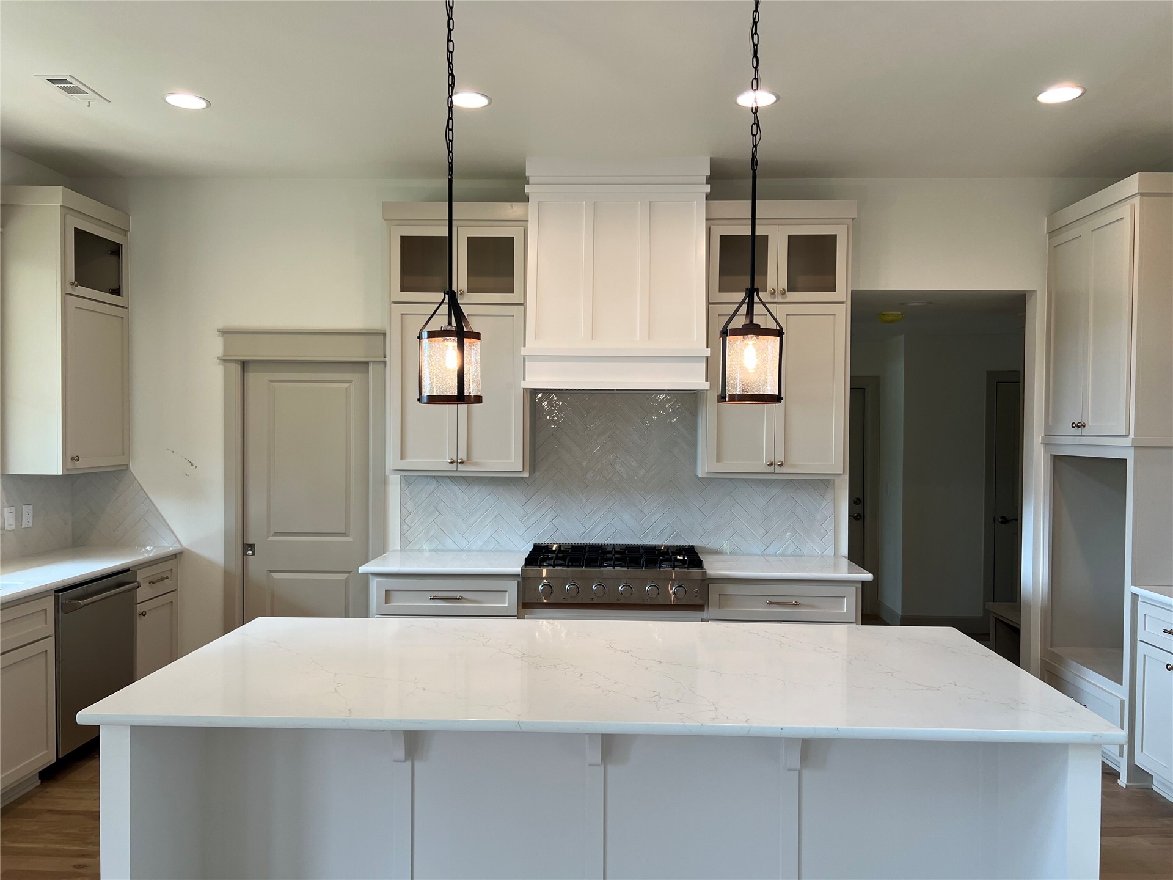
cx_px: 586
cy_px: 440
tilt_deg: -2.2
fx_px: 881
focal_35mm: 26
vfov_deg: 53.1
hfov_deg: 67.3
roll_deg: -0.7
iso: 50
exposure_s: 1/120
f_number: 1.5
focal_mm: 5.7
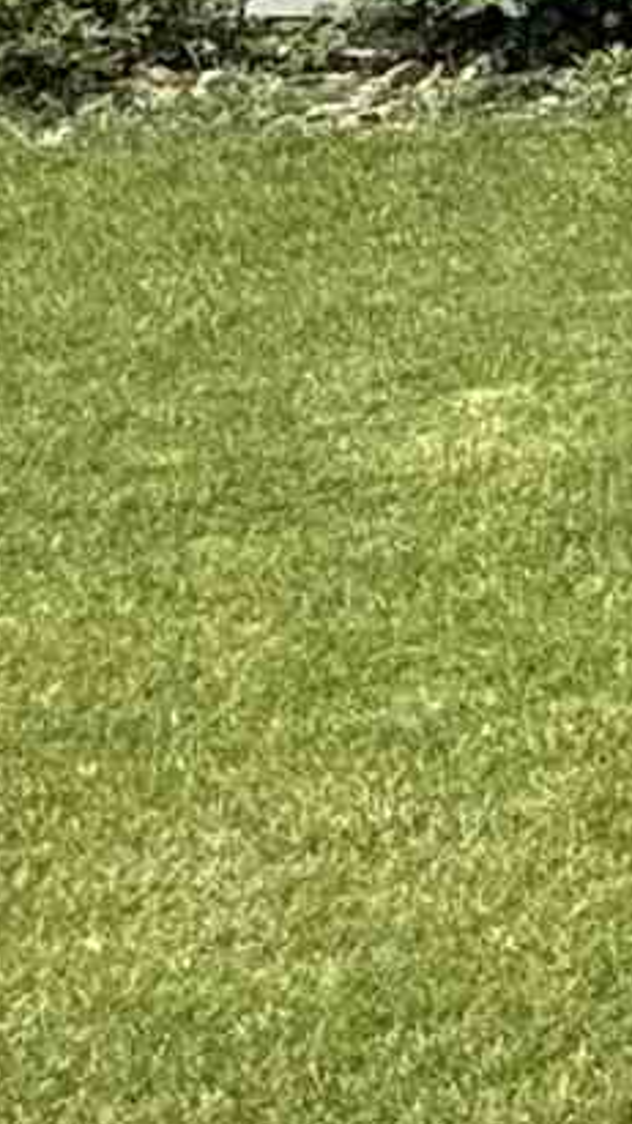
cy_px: -476
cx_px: 2517
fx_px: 3398
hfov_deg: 7.5
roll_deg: -1.0
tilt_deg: +2.0
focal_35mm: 114
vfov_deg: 17.2
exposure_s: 1/1235
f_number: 2.2
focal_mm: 2.22
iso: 64
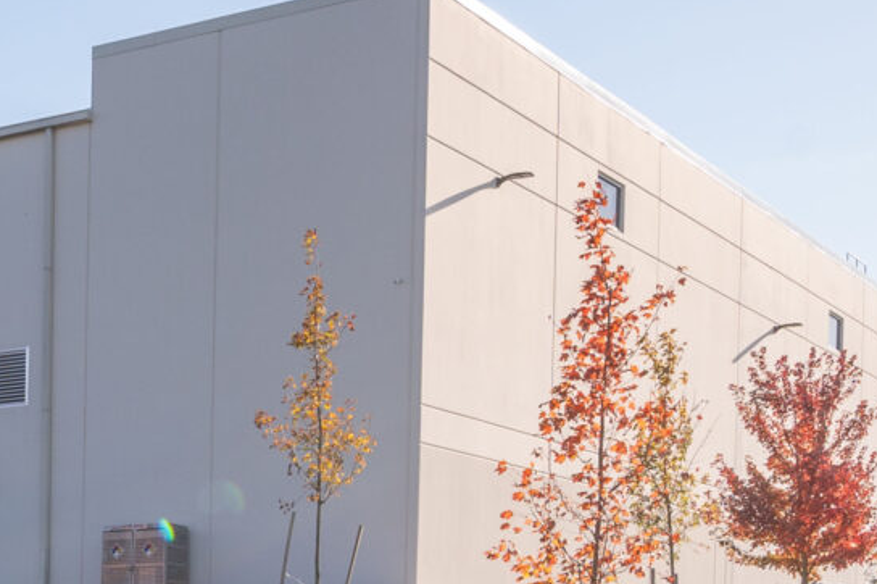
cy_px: 748
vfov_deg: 15.8
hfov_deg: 22.0
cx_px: -287
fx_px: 2005
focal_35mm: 82
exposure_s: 1/400
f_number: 9
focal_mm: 17.5
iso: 250
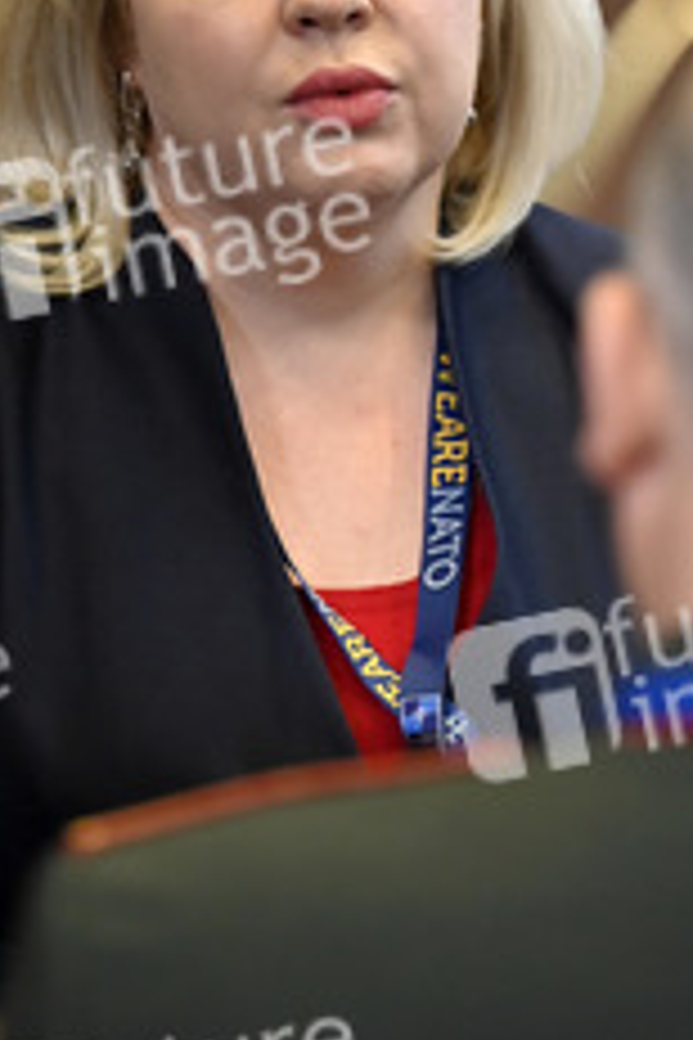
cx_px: 272
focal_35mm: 303
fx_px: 8748
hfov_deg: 4.5
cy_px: 450
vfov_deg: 6.8
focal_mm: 175
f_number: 2.8
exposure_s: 1/320
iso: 1250
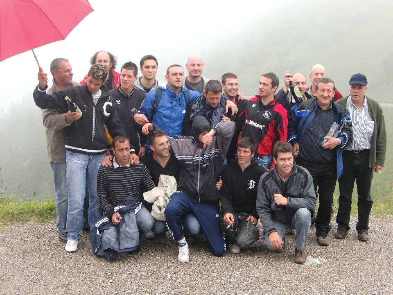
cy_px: 148
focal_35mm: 55
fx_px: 624
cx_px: 196
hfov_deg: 34.9
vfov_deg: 26.6
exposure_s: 1/100
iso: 64
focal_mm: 9.8
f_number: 3.6
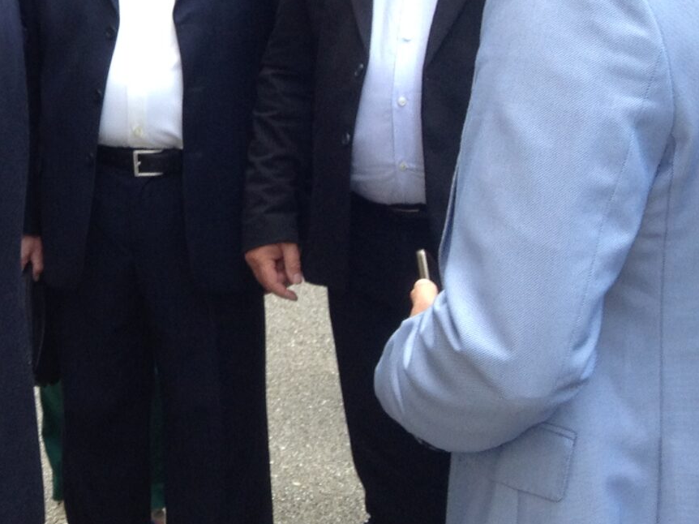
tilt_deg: -13.4
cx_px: -286
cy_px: 23
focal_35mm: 104
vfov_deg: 14.0
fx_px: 2099
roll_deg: +1.3
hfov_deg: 17.4
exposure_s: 1/150
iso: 50
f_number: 2.4
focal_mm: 4.28
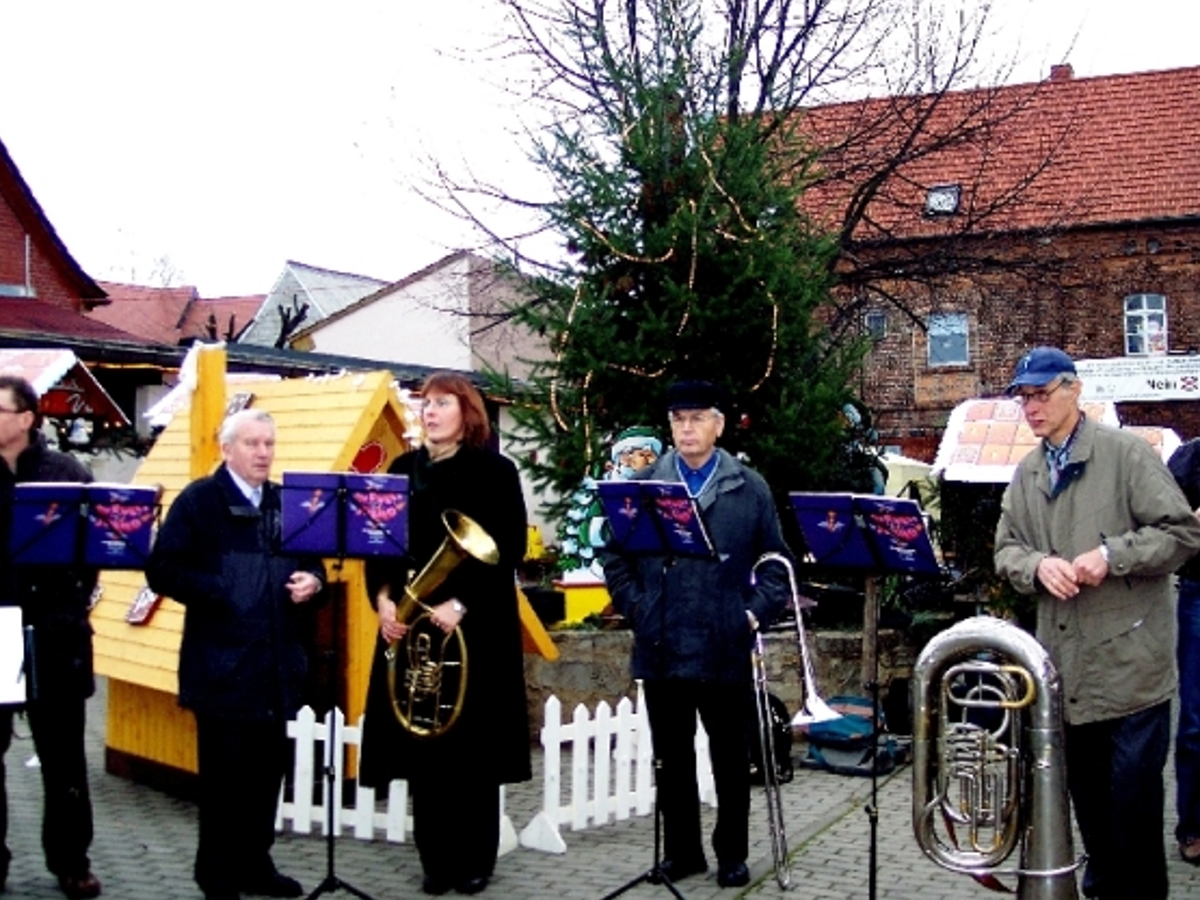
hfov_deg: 42.1
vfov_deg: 32.2
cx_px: 629
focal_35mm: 45
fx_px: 1560
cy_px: 420
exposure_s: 1/60
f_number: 2.8
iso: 140
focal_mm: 8
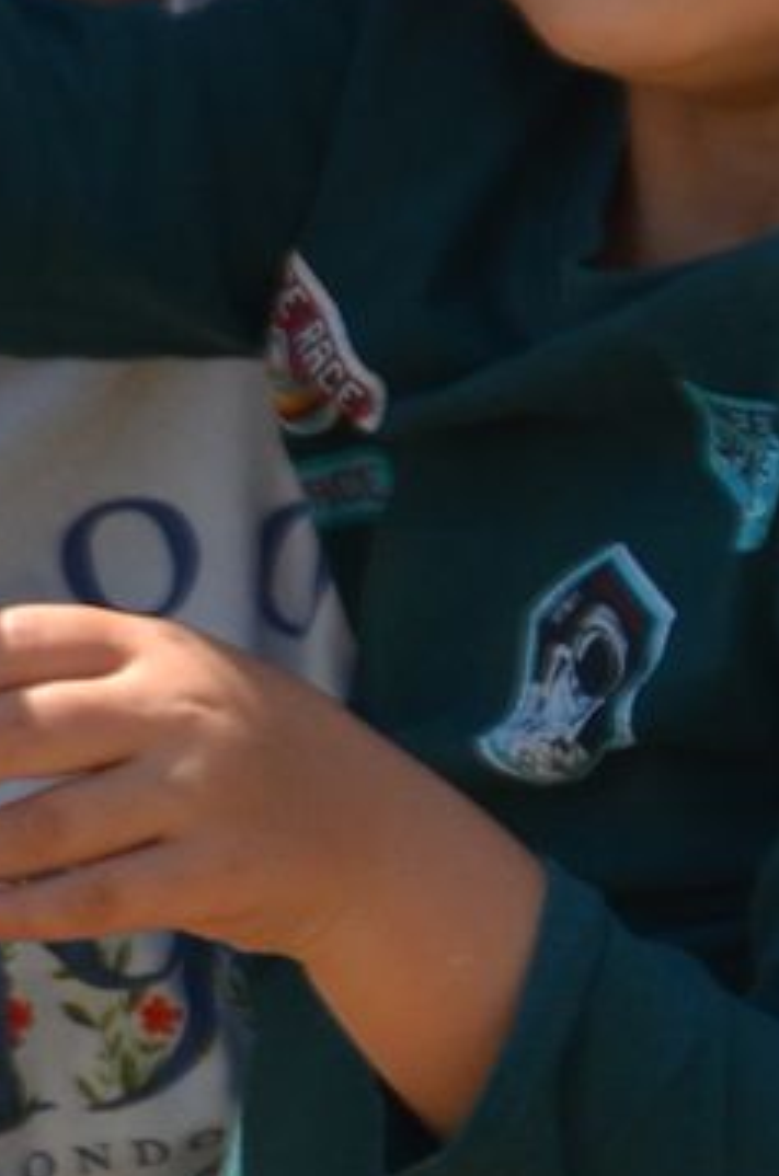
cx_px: 92
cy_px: -829
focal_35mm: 991
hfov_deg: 1.4
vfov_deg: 2.1
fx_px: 32330
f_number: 5.6
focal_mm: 145
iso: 400
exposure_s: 1/1600
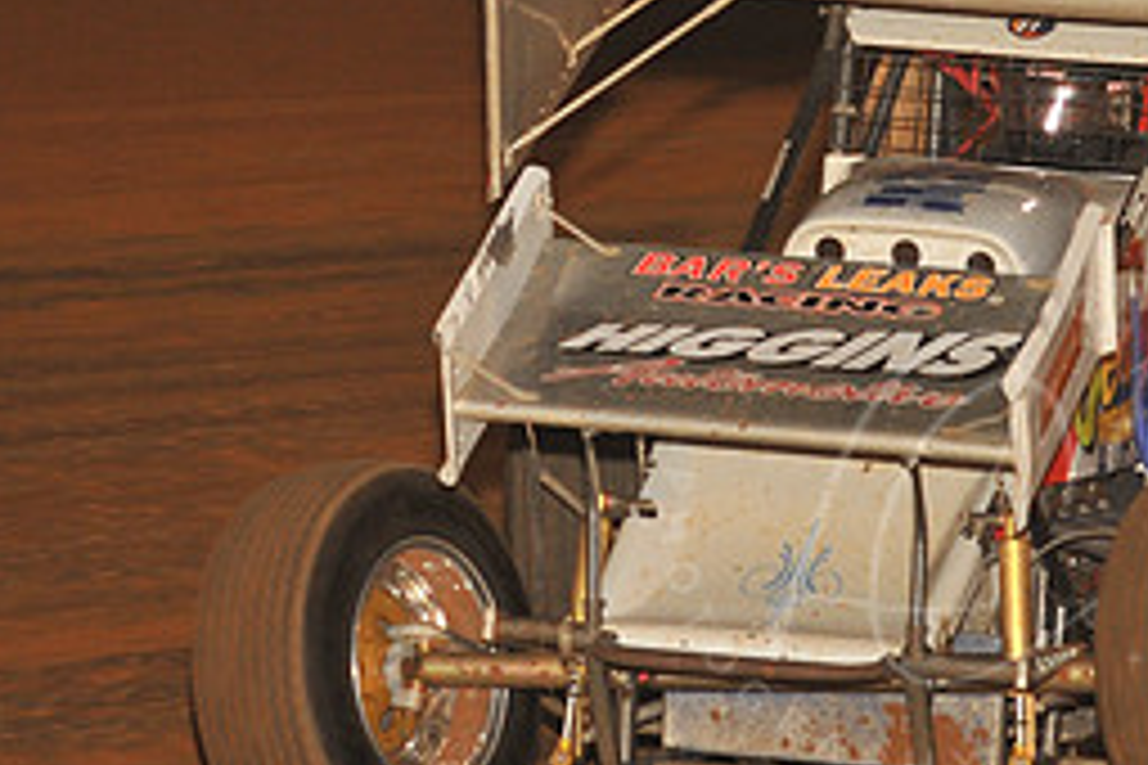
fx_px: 9789
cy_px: 92
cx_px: 927
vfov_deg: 4.5
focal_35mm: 307
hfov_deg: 6.7
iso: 1000
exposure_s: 1/320
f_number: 6.3
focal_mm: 135
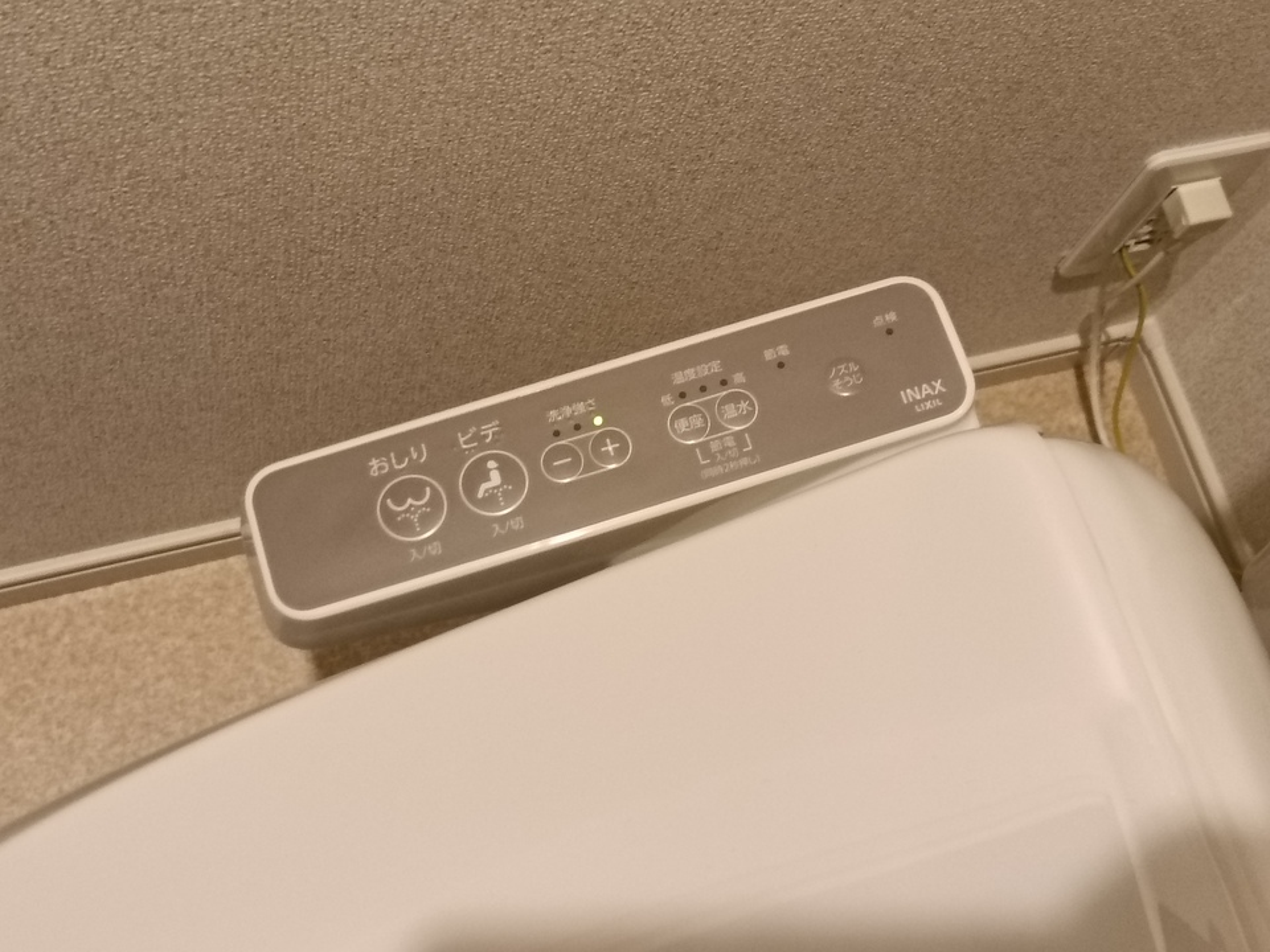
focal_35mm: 50
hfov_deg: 38.2
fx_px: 1834
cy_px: 476
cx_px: 635
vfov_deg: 29.1
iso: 1250
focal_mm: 4.7
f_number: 1.7
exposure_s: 1/24
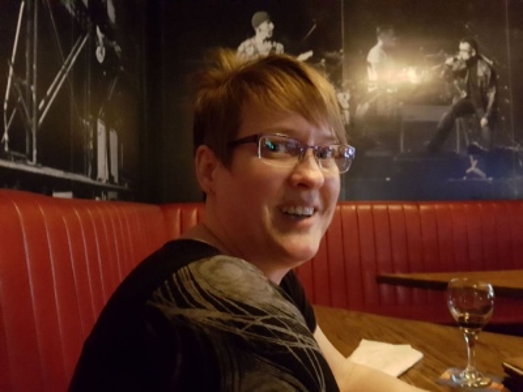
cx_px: 262
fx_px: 393
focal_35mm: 26
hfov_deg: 67.3
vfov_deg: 53.1
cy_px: 196
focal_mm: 4.2
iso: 1250
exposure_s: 1/10
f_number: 1.7
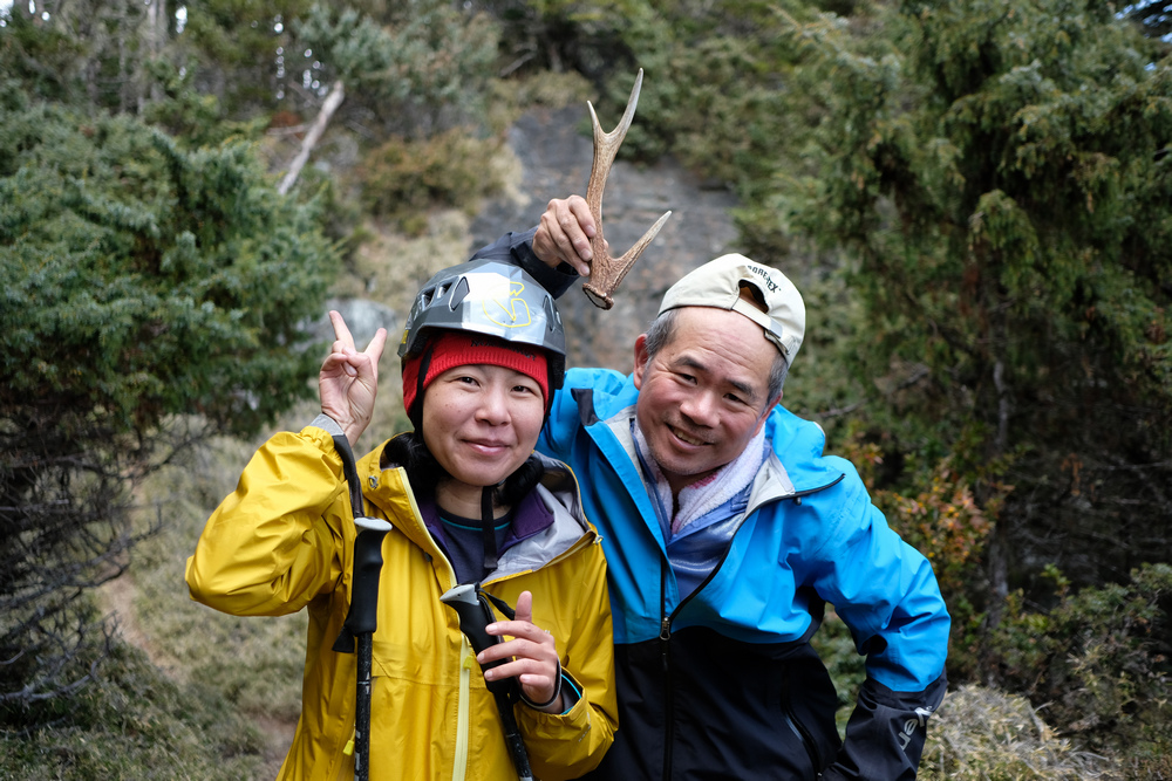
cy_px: 390
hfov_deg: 54.4
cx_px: 586
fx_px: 1140
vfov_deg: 37.9
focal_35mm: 35
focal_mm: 23
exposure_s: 1/2200
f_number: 2
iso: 400
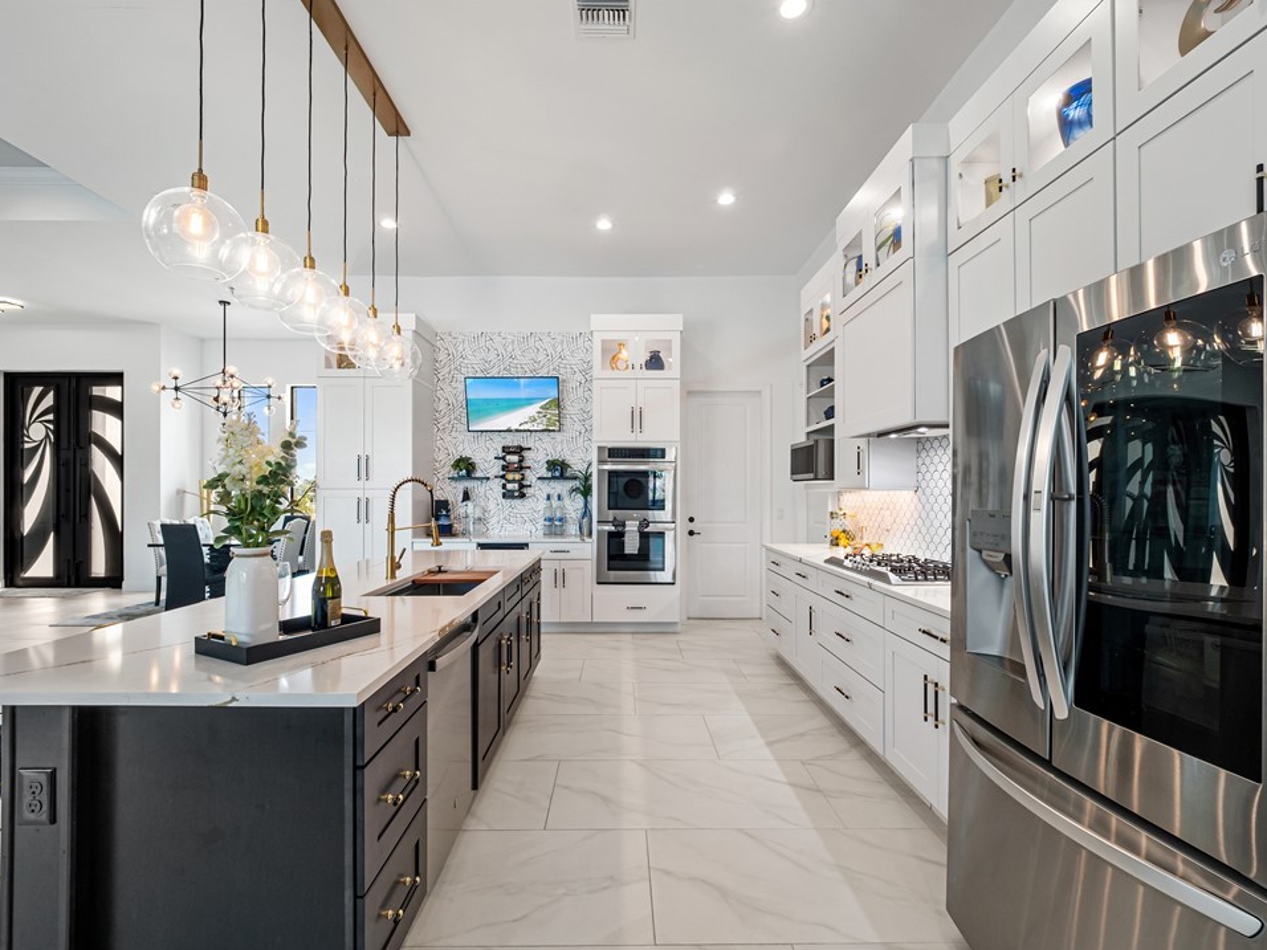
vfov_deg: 81.7
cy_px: 501
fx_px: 549
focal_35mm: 15
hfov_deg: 98.2
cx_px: 631
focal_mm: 7
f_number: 7.1
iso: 200
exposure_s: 1/13
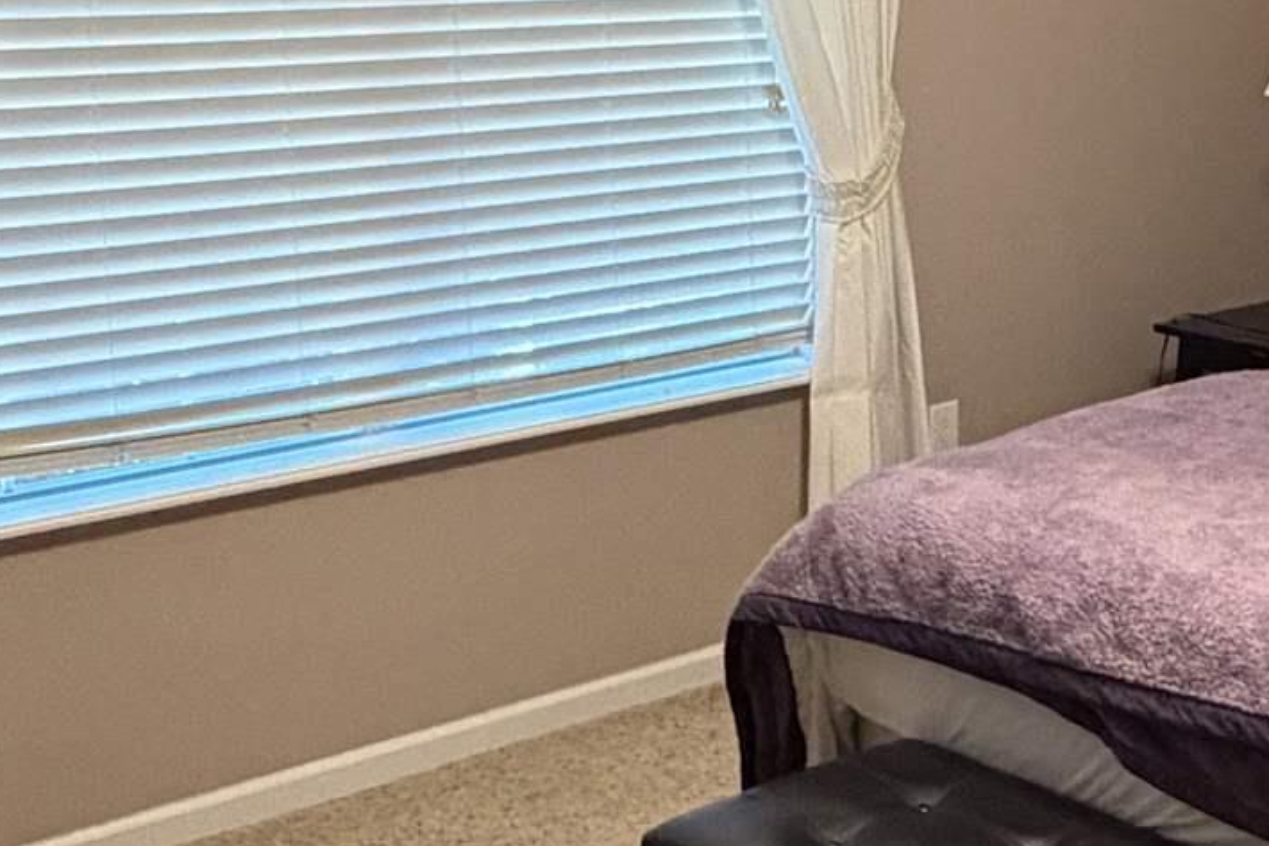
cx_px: 1076
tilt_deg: -8.3
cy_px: 197
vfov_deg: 21.4
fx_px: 2220
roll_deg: -0.1
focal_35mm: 63
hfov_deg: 30.8
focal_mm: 2.22
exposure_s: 1/60
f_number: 2.2
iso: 500
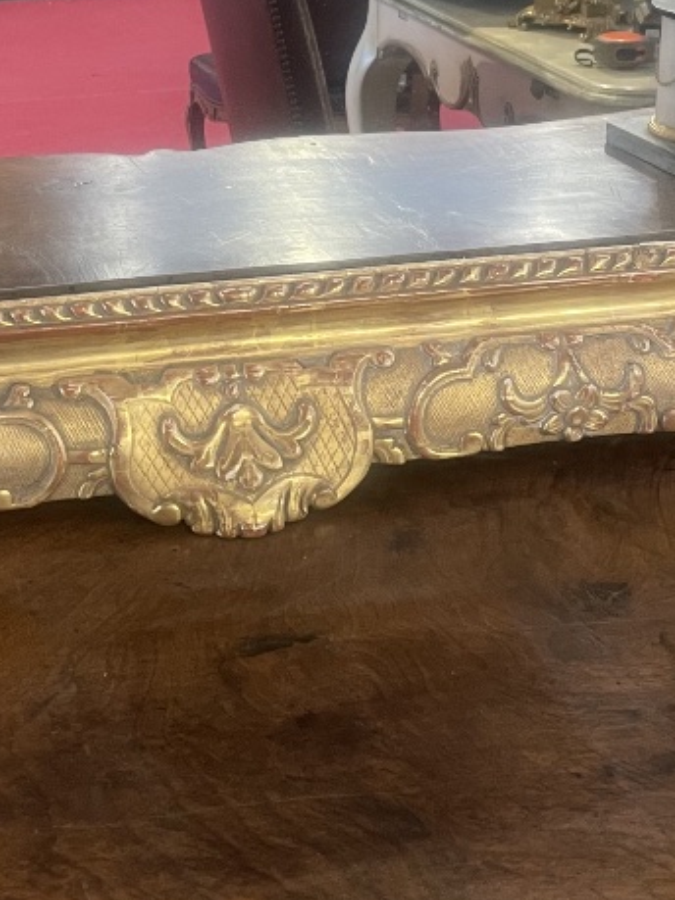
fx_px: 1769
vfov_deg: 28.0
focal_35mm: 68
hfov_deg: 21.4
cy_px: 192
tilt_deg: -24.5
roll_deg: -0.6
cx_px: 161
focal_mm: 4.2
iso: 160
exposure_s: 1/50
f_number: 1.6
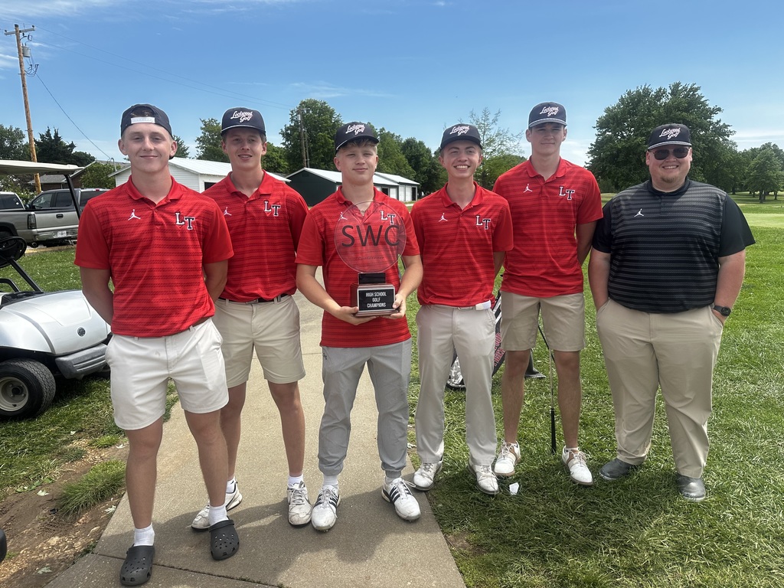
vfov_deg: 56.8
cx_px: 392
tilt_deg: -9.7
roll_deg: +0.2
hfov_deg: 71.6
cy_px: 294
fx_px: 544
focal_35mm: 24
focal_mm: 6.86
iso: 80
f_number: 1.78
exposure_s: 1/2882
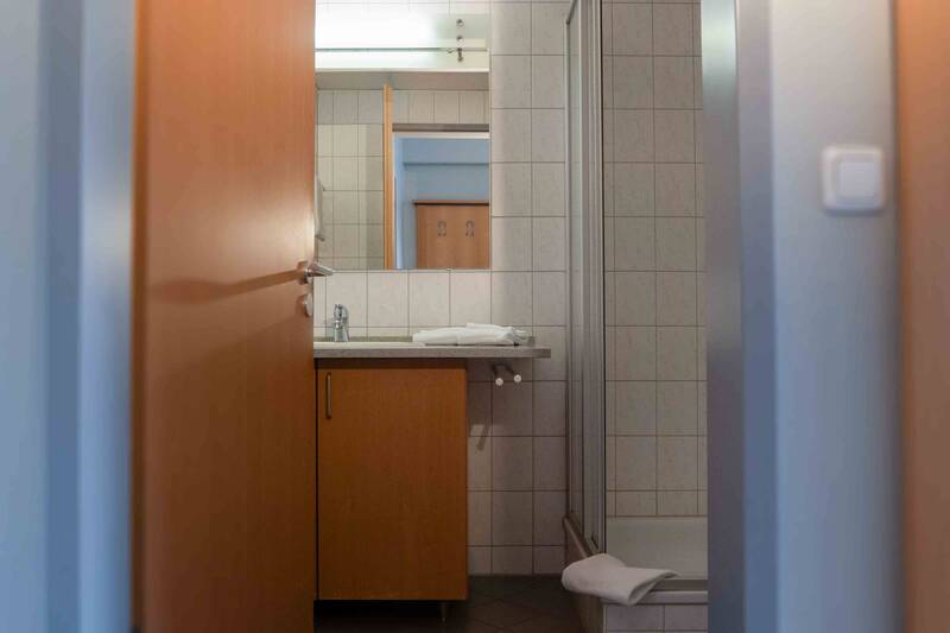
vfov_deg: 43.6
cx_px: 475
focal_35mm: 30
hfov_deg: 61.9
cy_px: 316
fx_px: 791
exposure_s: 1/40
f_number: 13
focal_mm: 20
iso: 800
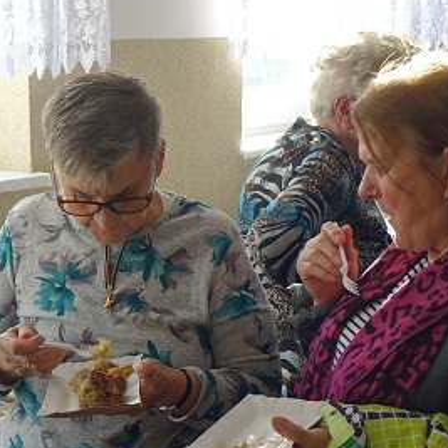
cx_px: 52
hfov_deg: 20.3
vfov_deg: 20.6
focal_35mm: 84
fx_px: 1230
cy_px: 291
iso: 125
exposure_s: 1/80
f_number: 2.8
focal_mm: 12.03
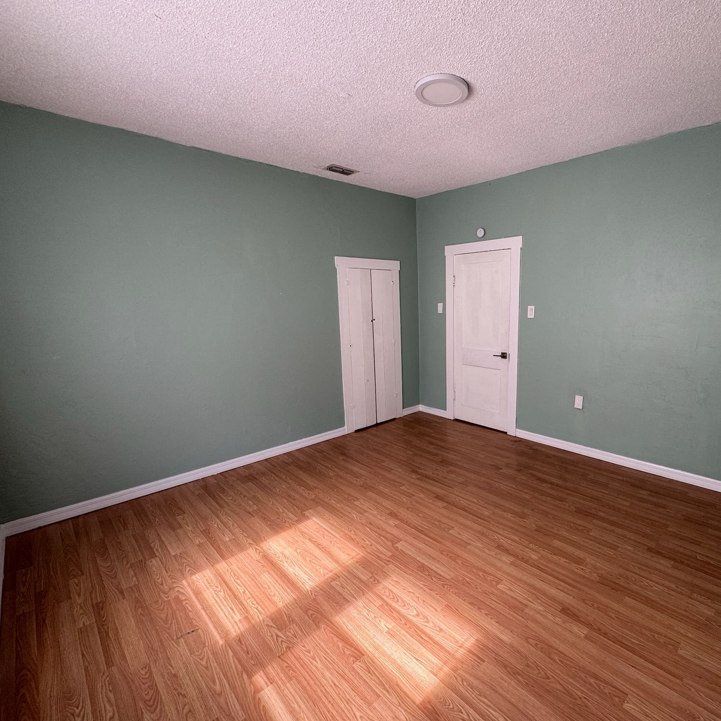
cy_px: 366
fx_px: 401
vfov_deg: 84.0
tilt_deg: -9.0
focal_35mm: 17
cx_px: 437
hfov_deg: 82.8
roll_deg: +0.0
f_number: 2.2
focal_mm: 2.22
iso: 80
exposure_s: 1/99
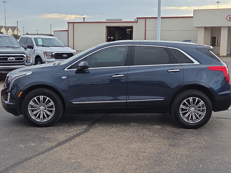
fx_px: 334
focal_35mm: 50
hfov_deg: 38.2
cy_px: 88
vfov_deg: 29.1
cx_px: 118
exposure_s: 1/526
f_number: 1.8
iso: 25
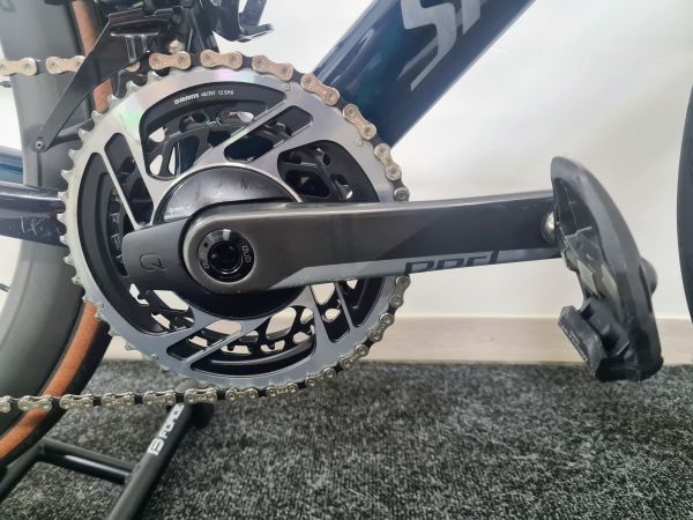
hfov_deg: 67.3
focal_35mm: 26
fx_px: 521
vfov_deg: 53.1
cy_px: 260
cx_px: 346
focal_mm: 5.4
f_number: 1.8
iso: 500
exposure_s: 1/50
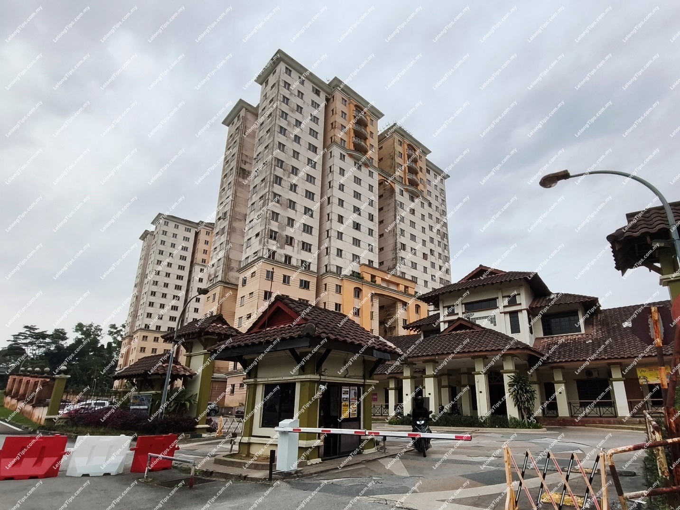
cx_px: 340
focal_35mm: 15
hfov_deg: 98.2
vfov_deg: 81.8
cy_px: 255
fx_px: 295
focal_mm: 1.67
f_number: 2.2
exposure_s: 1/2007
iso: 50
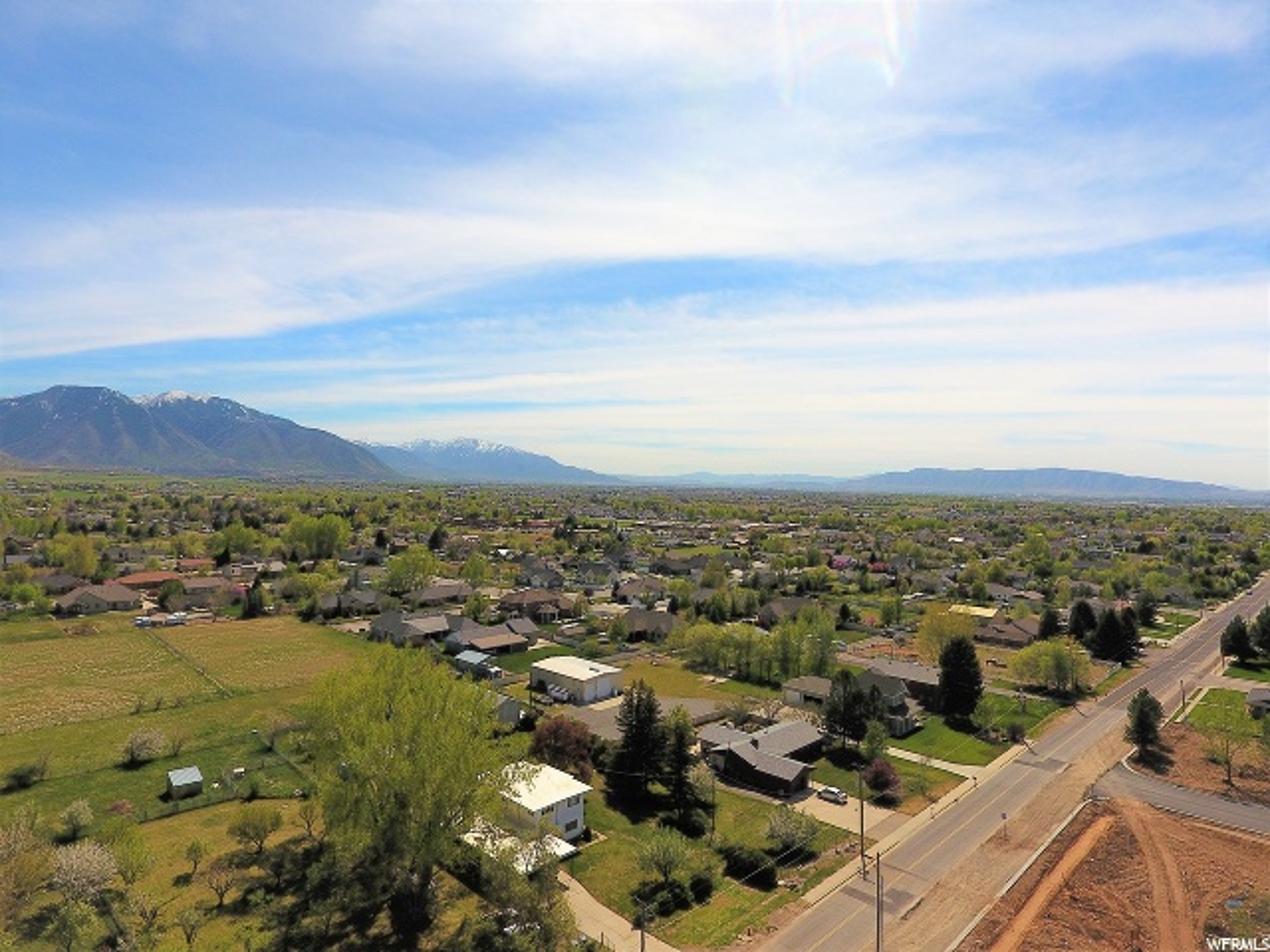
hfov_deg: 81.7
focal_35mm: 20
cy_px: 476
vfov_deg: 66.0
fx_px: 734
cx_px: 635
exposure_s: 1/2688
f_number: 2.8
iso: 100
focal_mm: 3.61
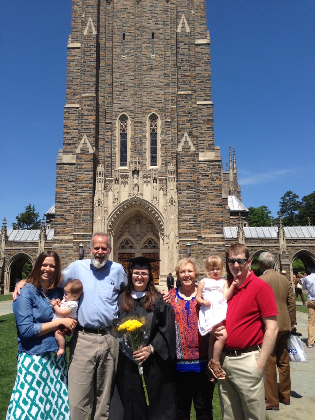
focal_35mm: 33
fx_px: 400
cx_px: 158
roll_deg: +0.8
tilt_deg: +11.3
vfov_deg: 55.4
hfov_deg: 42.9
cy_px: 210
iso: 50
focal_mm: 4.12
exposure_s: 1/1695
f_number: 2.4
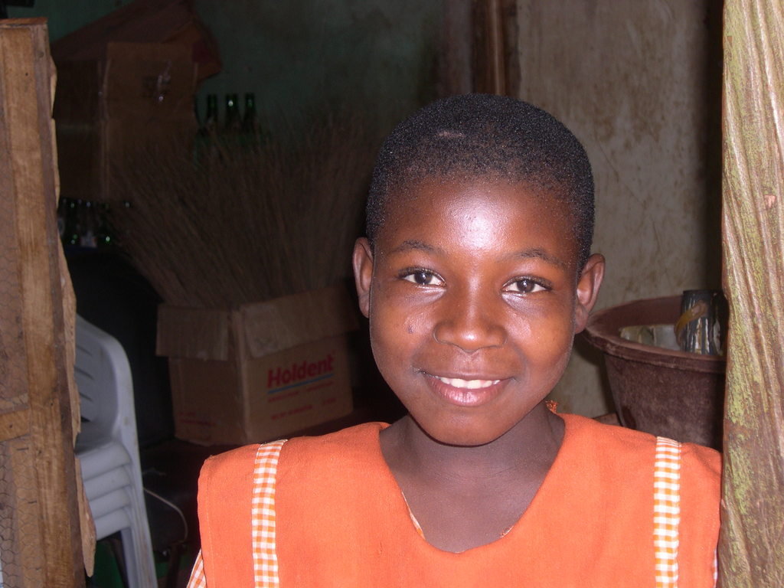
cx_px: 392
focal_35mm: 62
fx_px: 1404
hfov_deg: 31.2
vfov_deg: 23.7
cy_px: 294
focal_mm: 13.2
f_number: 3.5
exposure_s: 1/60
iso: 103
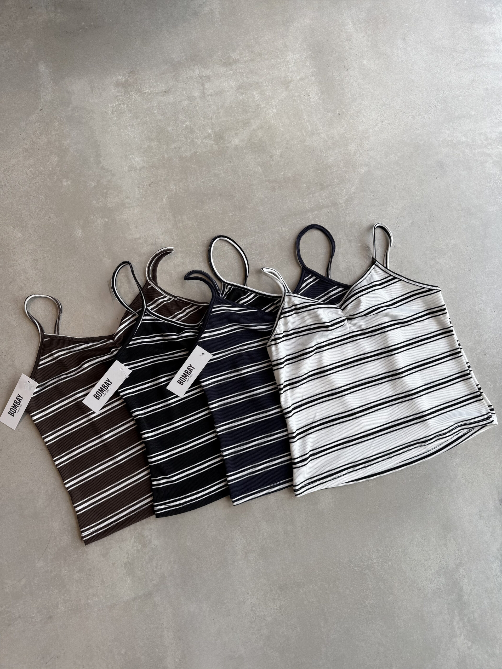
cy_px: 334
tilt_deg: -82.6
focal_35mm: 24
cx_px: 251
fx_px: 464
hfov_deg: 56.8
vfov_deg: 71.6
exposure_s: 1/428
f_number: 1.78
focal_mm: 6.76
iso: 80
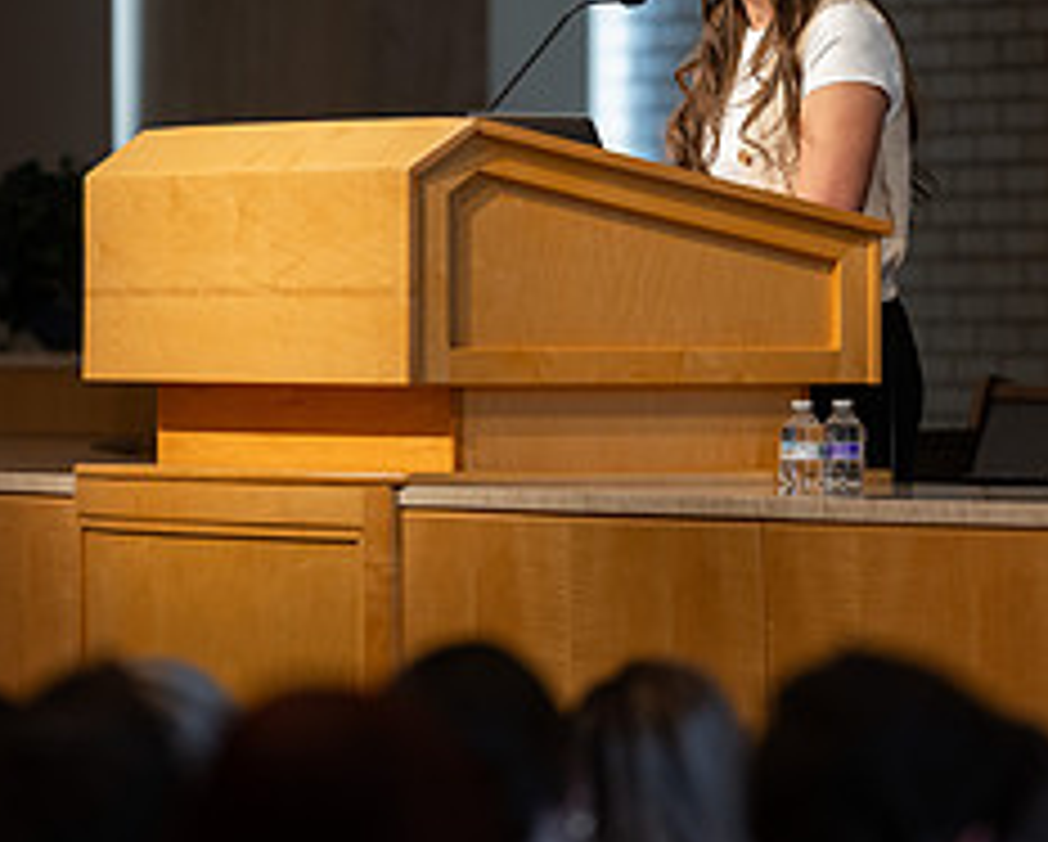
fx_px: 11242
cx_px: 477
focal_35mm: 362
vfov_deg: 4.3
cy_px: 176
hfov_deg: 5.3
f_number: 2.8
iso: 640
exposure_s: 1/160
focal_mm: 200
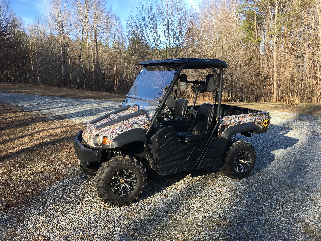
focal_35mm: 29
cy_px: 120
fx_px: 269
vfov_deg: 48.2
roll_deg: +1.5
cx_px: 160
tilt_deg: -8.0
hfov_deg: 61.7
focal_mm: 4.15
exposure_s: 1/442
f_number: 2.2
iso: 25
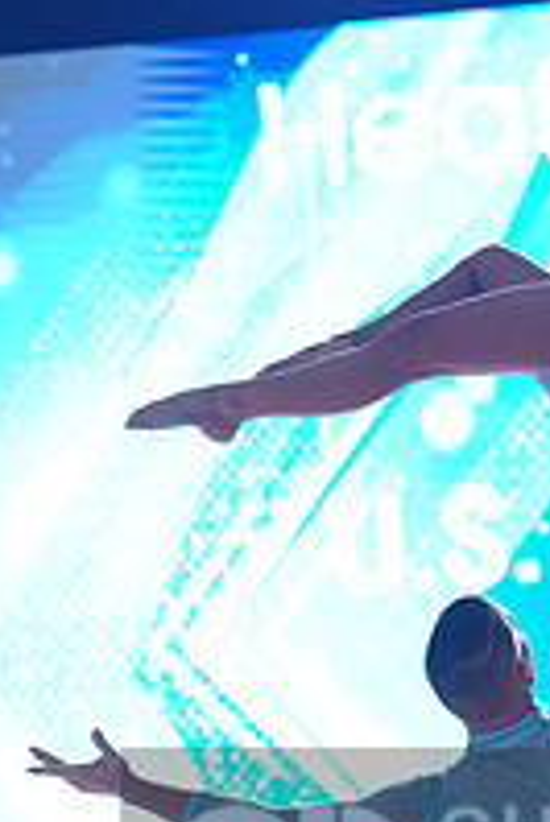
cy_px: 888
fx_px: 6725
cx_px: 693
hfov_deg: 4.7
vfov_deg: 7.0
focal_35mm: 294
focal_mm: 101
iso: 1250
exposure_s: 1/640
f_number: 2.8
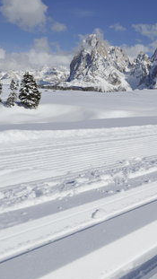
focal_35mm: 42
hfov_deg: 27.7
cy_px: 140
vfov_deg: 48.4
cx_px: 128
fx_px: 311
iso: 200
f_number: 16
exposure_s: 1/500
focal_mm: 26
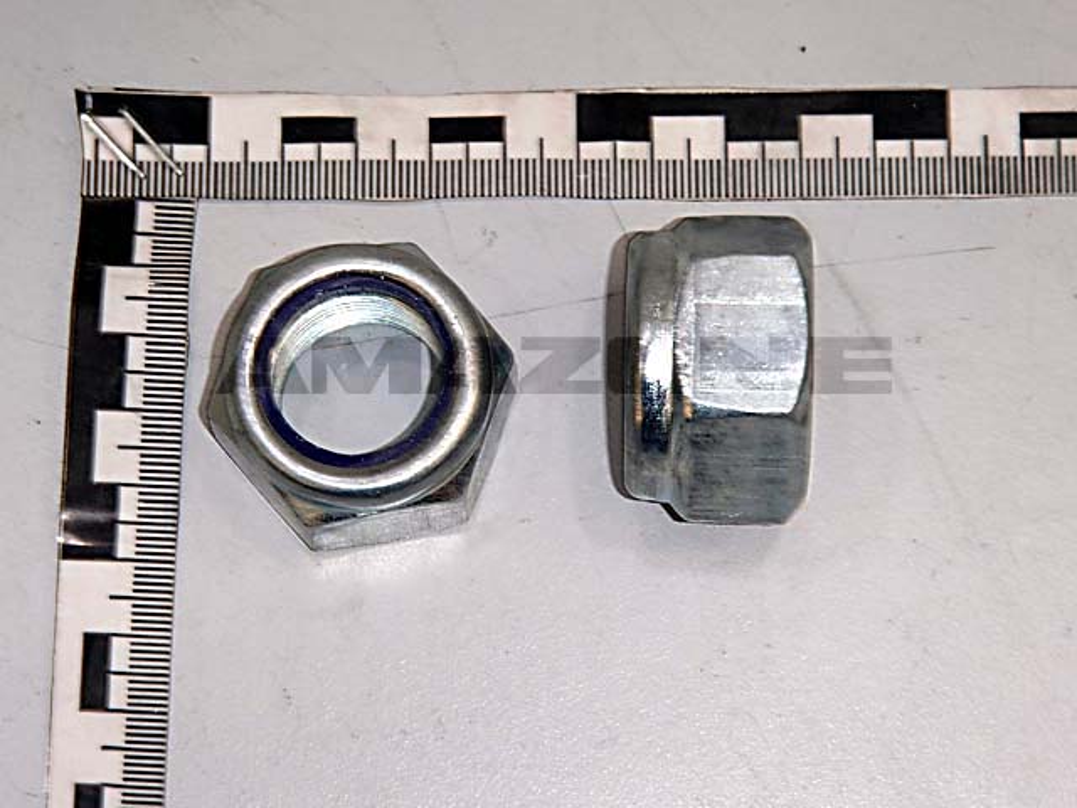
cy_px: 404
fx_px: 3671
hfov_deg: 16.7
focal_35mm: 118
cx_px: 538
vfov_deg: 12.6
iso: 200
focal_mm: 21.22
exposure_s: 1/60
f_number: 5.5
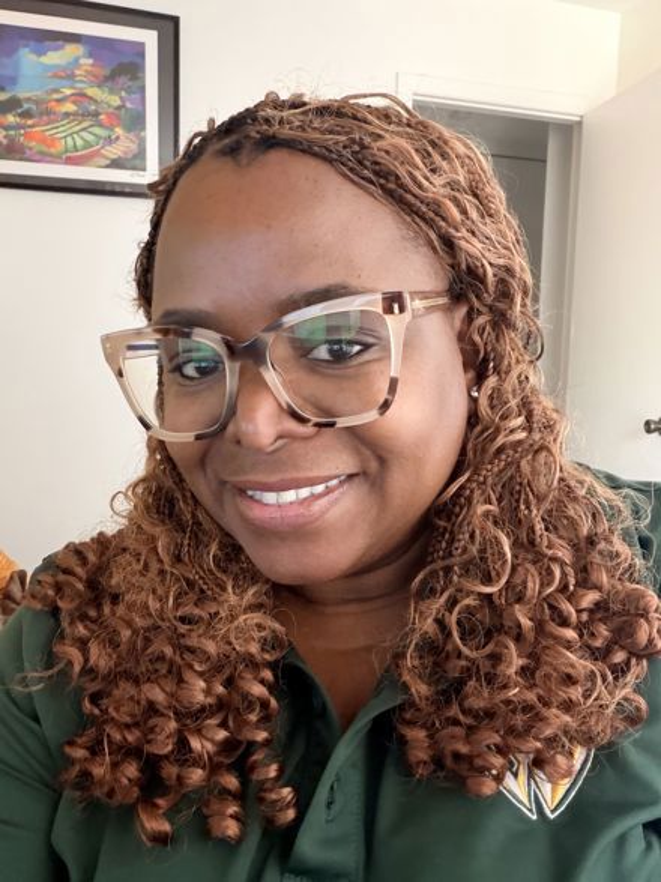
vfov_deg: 60.0
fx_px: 764
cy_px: 441
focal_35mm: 30
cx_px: 330
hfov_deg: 46.8
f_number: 1.9
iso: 400
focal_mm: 2.71
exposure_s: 1/30
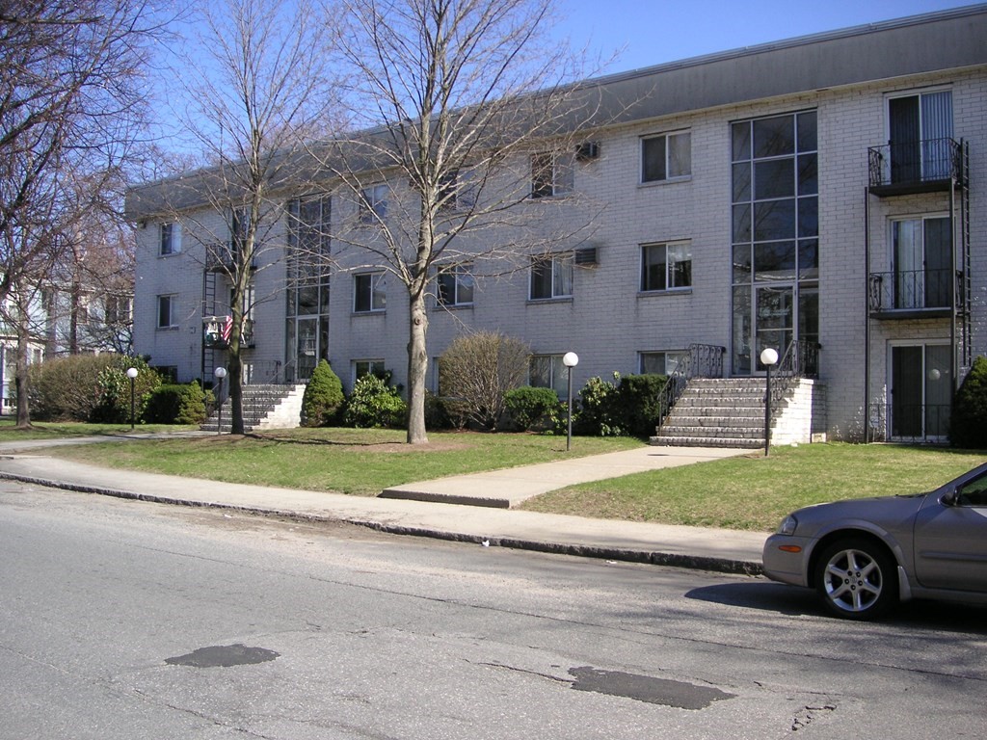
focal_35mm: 37
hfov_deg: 50.1
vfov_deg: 38.7
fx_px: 1055
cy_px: 370
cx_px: 494
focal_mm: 6.1
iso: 50
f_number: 2.8
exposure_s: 1/750
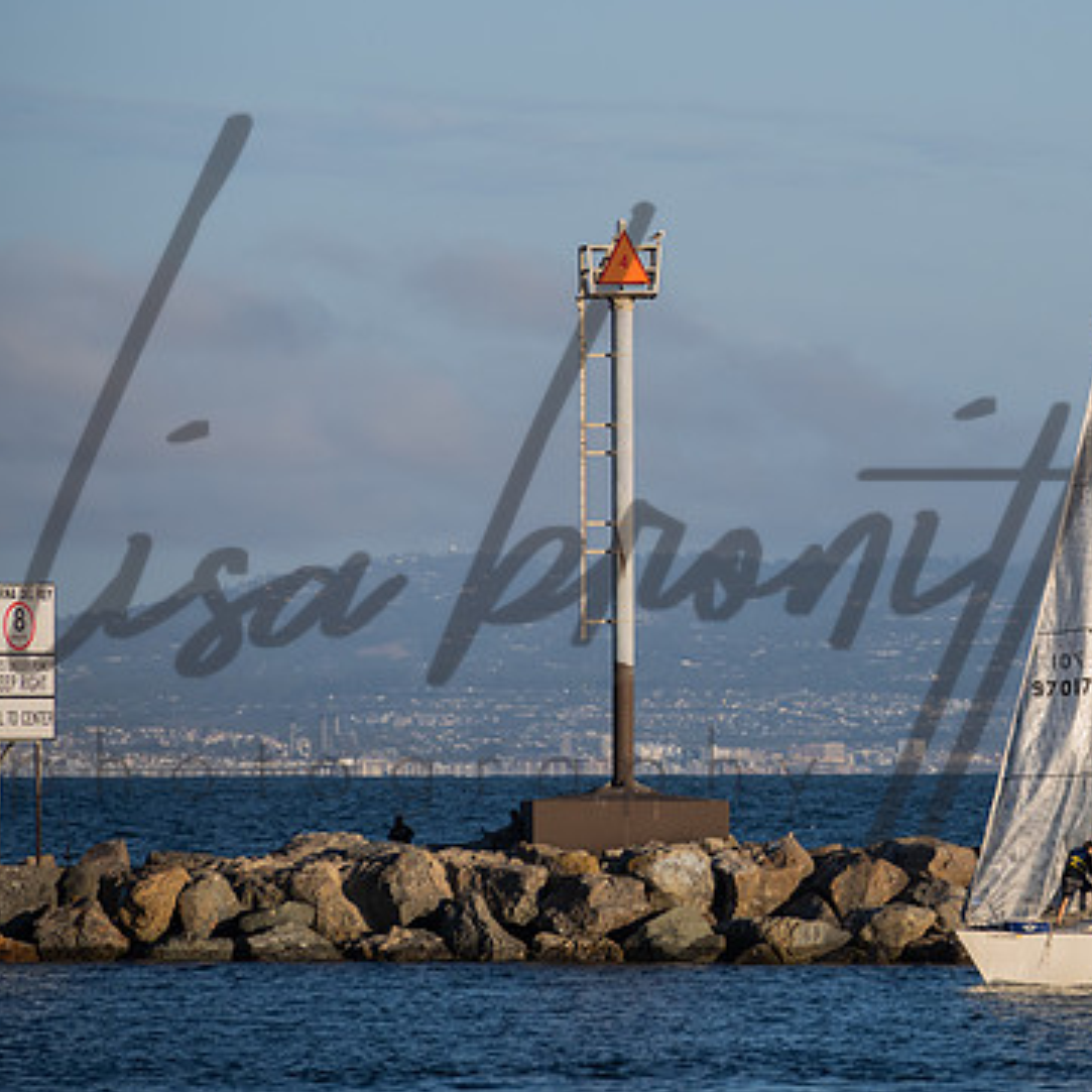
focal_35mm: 368
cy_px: 316
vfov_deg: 4.8
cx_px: 978
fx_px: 13134
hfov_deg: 4.8
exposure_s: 1/1250
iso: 320
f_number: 6.3
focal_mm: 200
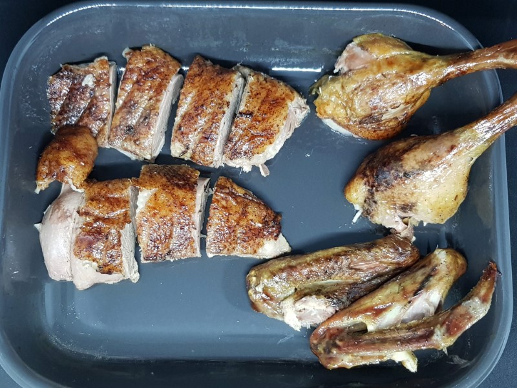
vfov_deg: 53.1
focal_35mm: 26
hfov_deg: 67.3
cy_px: 194
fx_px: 388
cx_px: 258
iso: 250
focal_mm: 4.2
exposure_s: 1/33
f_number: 1.7
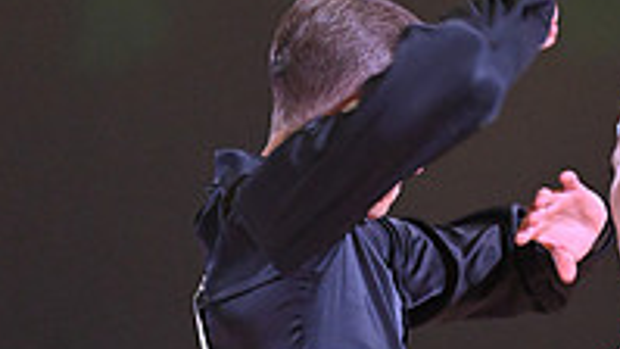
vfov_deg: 2.1
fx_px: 9553
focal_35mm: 581
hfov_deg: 3.7
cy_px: 620
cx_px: 497
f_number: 5
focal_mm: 190
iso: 4000
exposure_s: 1/400
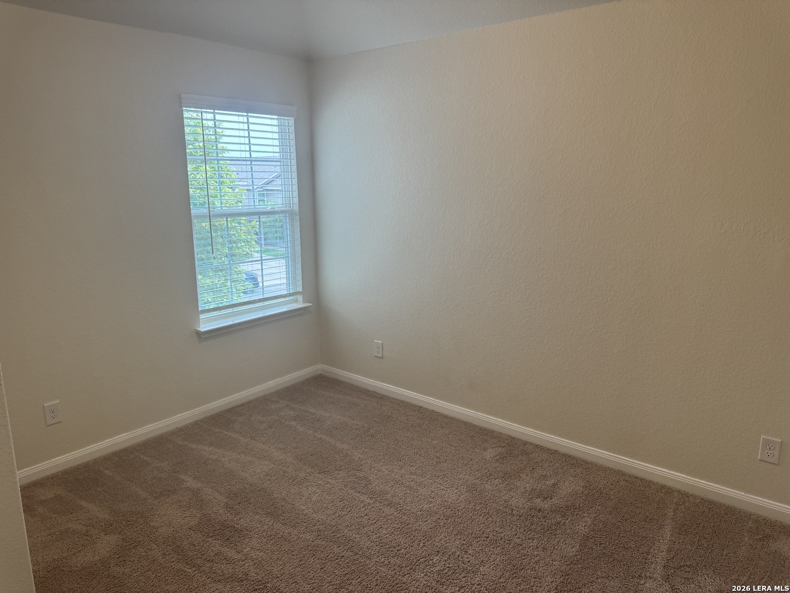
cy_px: 296
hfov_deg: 71.6
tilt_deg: -11.9
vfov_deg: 56.8
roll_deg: +0.5
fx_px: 548
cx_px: 395
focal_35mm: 24
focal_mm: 6.76
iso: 125
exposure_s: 1/120
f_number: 1.78
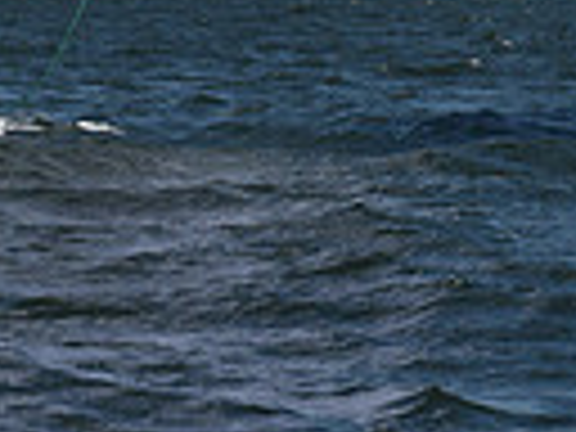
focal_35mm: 339
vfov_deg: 4.2
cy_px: -850
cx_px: -74
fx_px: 5641
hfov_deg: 5.8
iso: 250
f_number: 10
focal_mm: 78
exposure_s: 1/1250
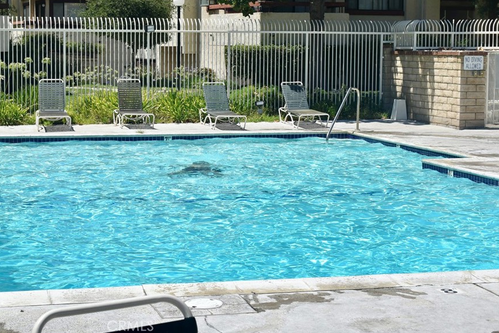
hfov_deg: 28.4
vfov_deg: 19.2
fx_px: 985
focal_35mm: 71
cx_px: 207
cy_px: 137
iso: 100
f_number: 13
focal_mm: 40
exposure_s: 1/200
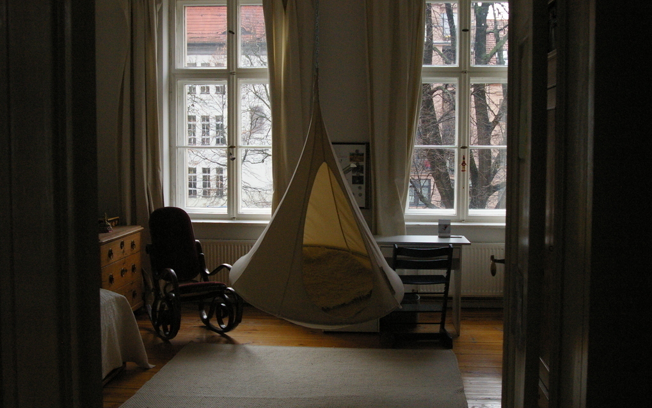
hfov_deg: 46.2
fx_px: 764
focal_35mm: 43
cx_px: 325
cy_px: 202
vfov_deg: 29.9
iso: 1600
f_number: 6.7
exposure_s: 1/180
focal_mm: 28
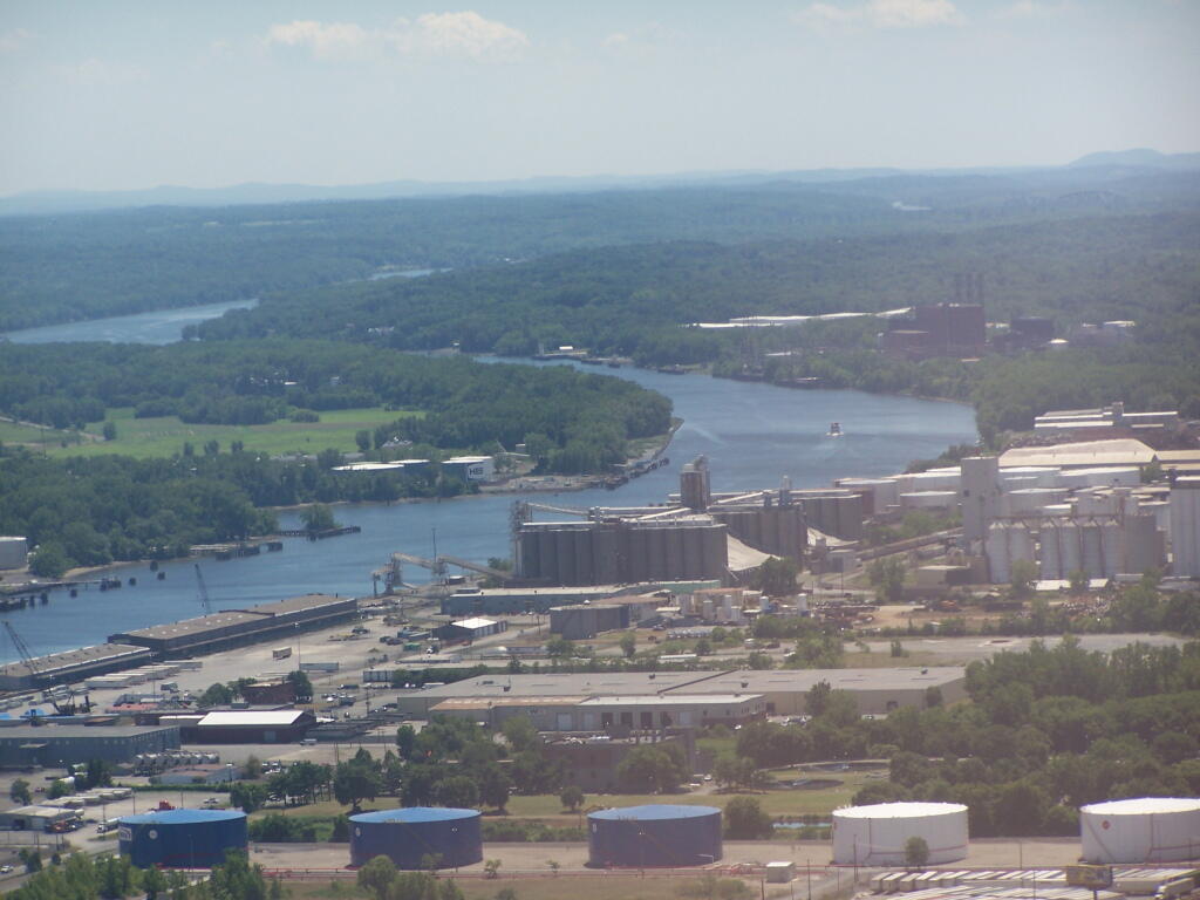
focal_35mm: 189
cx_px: 600
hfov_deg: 10.5
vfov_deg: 7.9
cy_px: 450
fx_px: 6552
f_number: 3.2
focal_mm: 31.3
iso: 80
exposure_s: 1/640
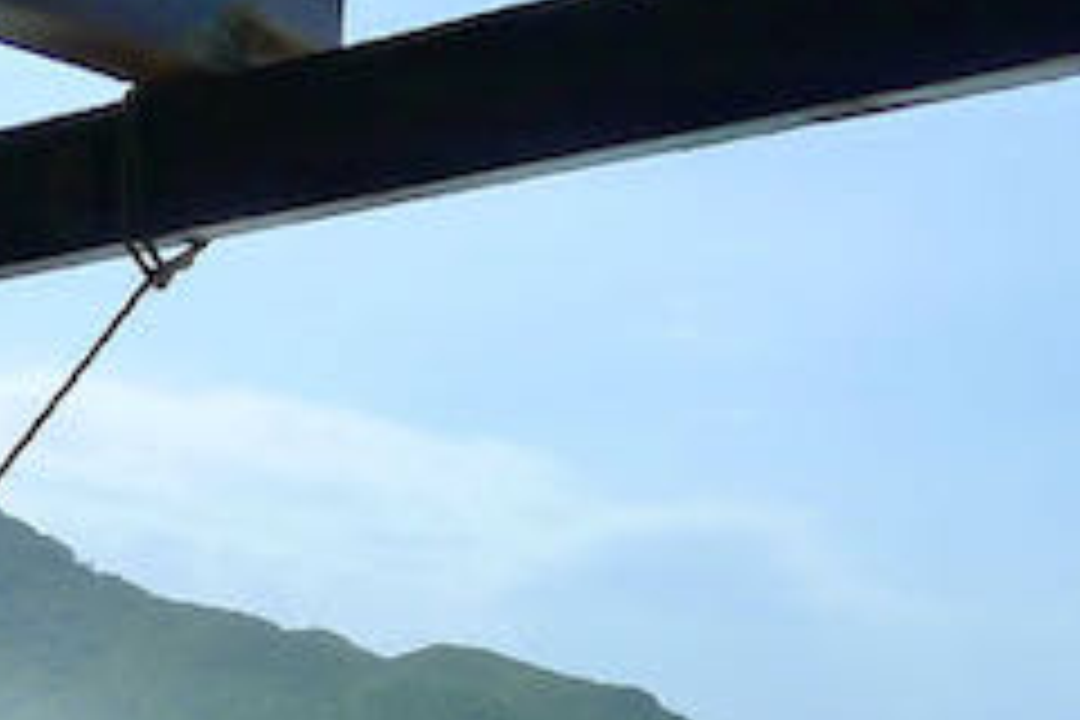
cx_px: -122
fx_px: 2700
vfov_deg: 14.3
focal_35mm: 90
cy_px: 1040
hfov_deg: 21.4
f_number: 4
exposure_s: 1/800
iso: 125
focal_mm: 5.1
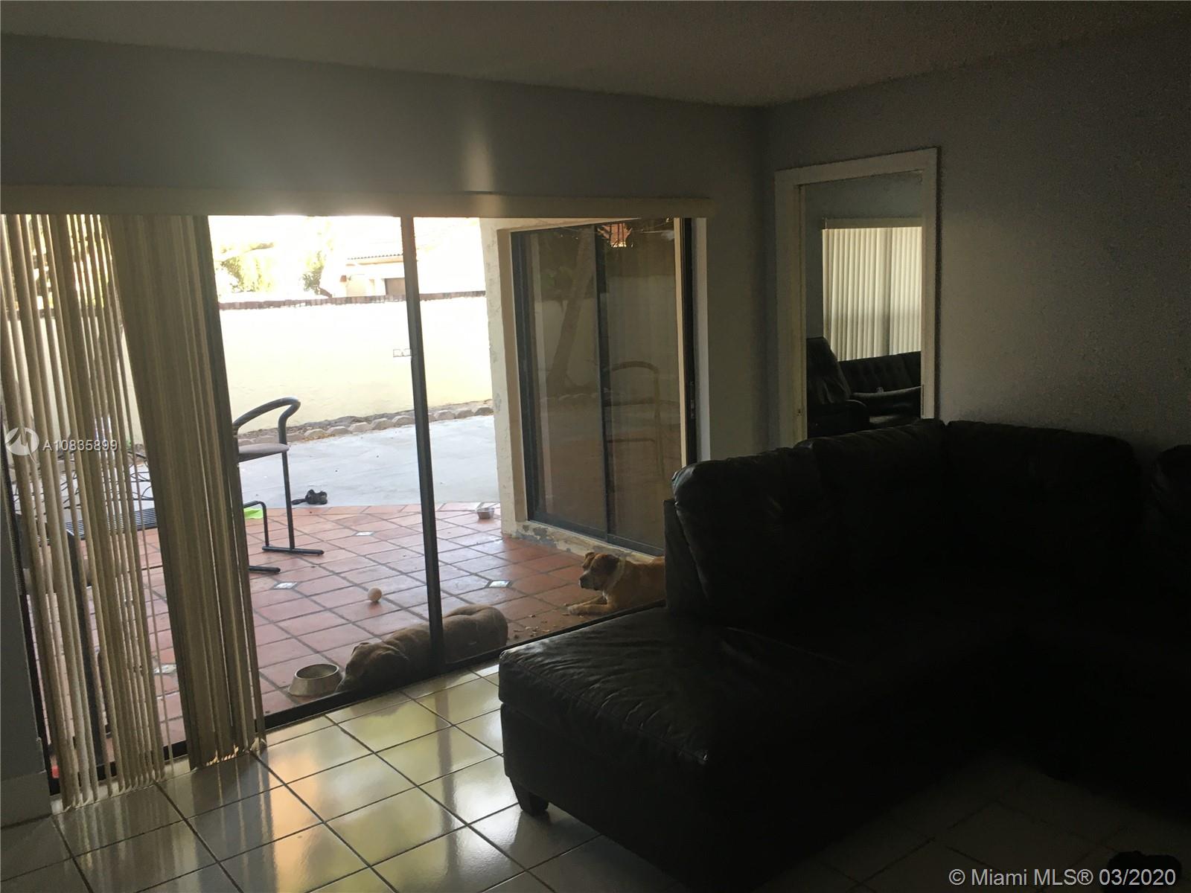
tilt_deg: -6.3
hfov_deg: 61.7
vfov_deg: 48.2
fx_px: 998
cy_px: 446
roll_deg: +2.0
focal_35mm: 29
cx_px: 596
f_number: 2.2
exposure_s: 1/30
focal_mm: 4.15
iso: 32
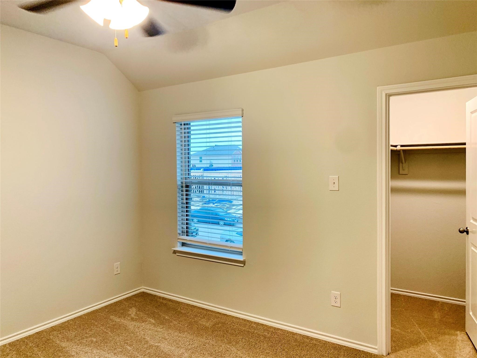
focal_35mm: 26
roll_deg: -0.1
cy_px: 179
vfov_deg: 53.1
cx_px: 238
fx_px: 358
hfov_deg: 67.3
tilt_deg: -1.3
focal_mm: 4.25
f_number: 1.8
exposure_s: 1/60
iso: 80
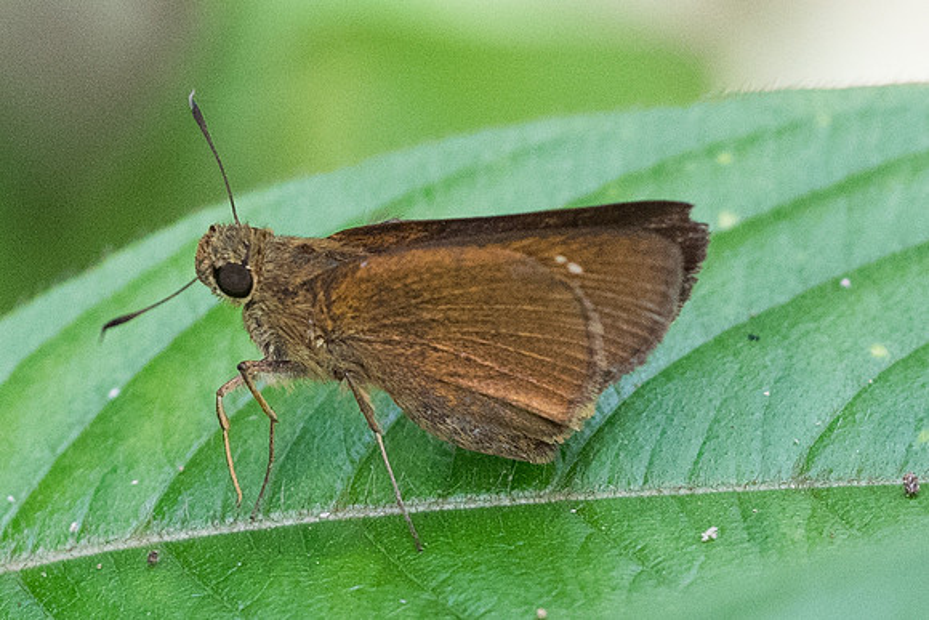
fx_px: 24152
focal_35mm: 936
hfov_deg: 2.2
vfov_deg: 1.5
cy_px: 240
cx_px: 528
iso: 1000
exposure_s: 1/1600
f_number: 4
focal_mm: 150
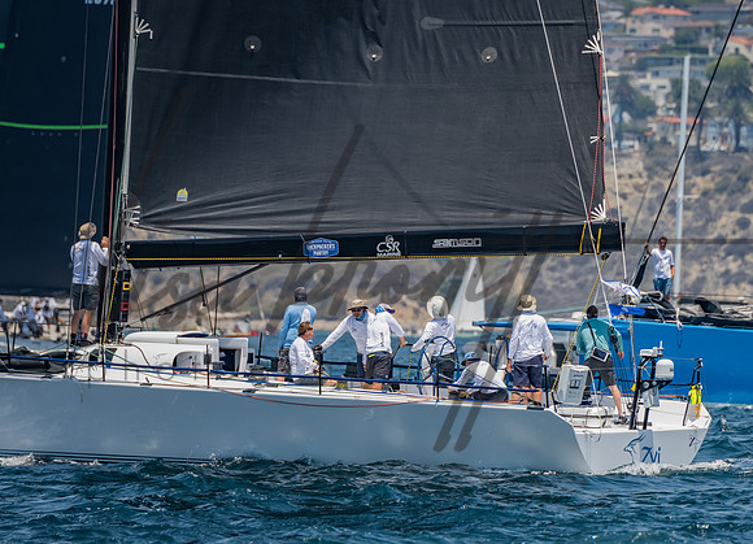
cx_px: 500
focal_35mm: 635
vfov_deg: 2.3
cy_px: 245
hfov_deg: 3.2
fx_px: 13637
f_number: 5.6
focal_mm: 400
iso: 320
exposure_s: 1/1000
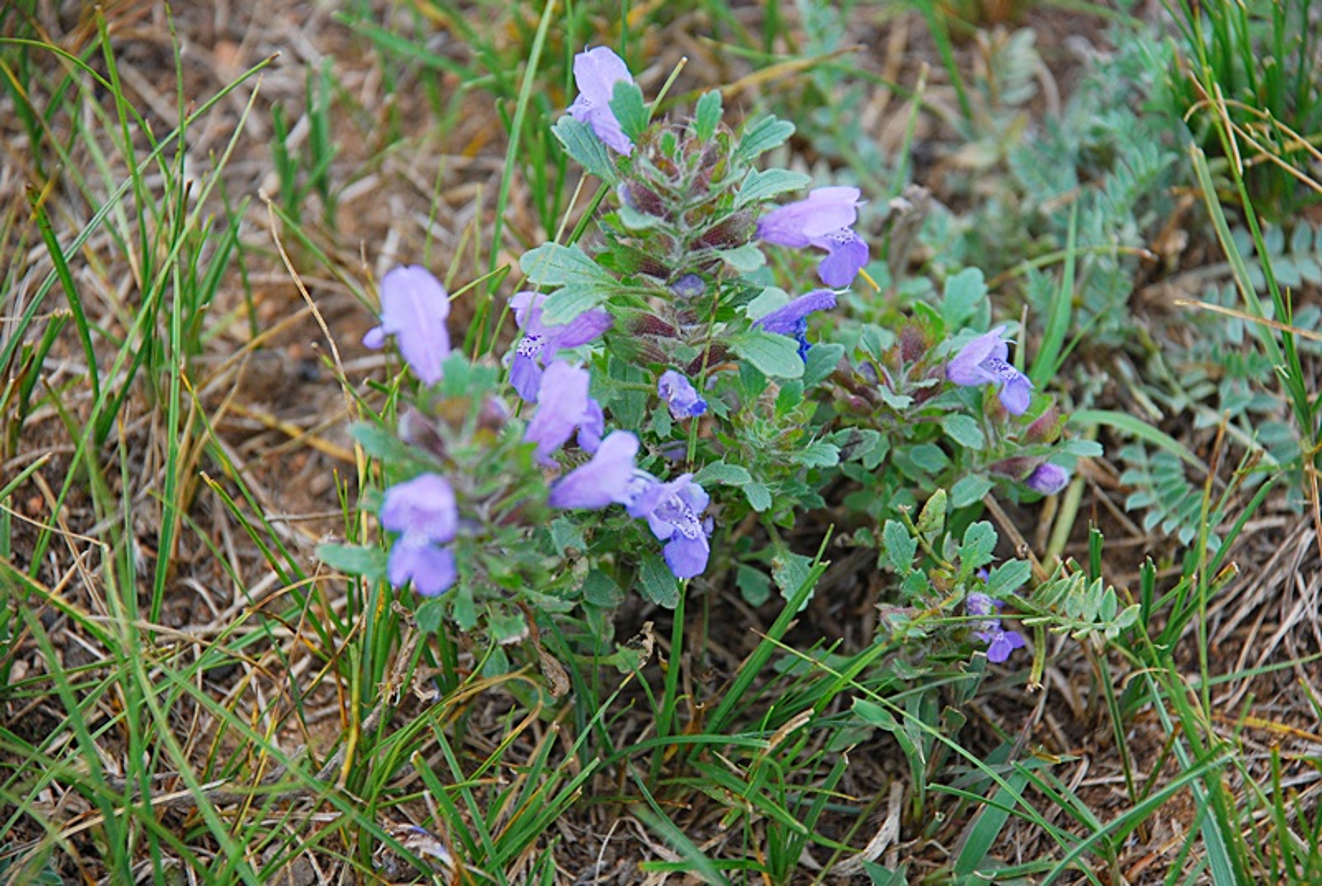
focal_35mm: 202
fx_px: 7447
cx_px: 661
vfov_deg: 6.8
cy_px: 443
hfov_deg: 10.1
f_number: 6.3
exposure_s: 1/400
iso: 400
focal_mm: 135
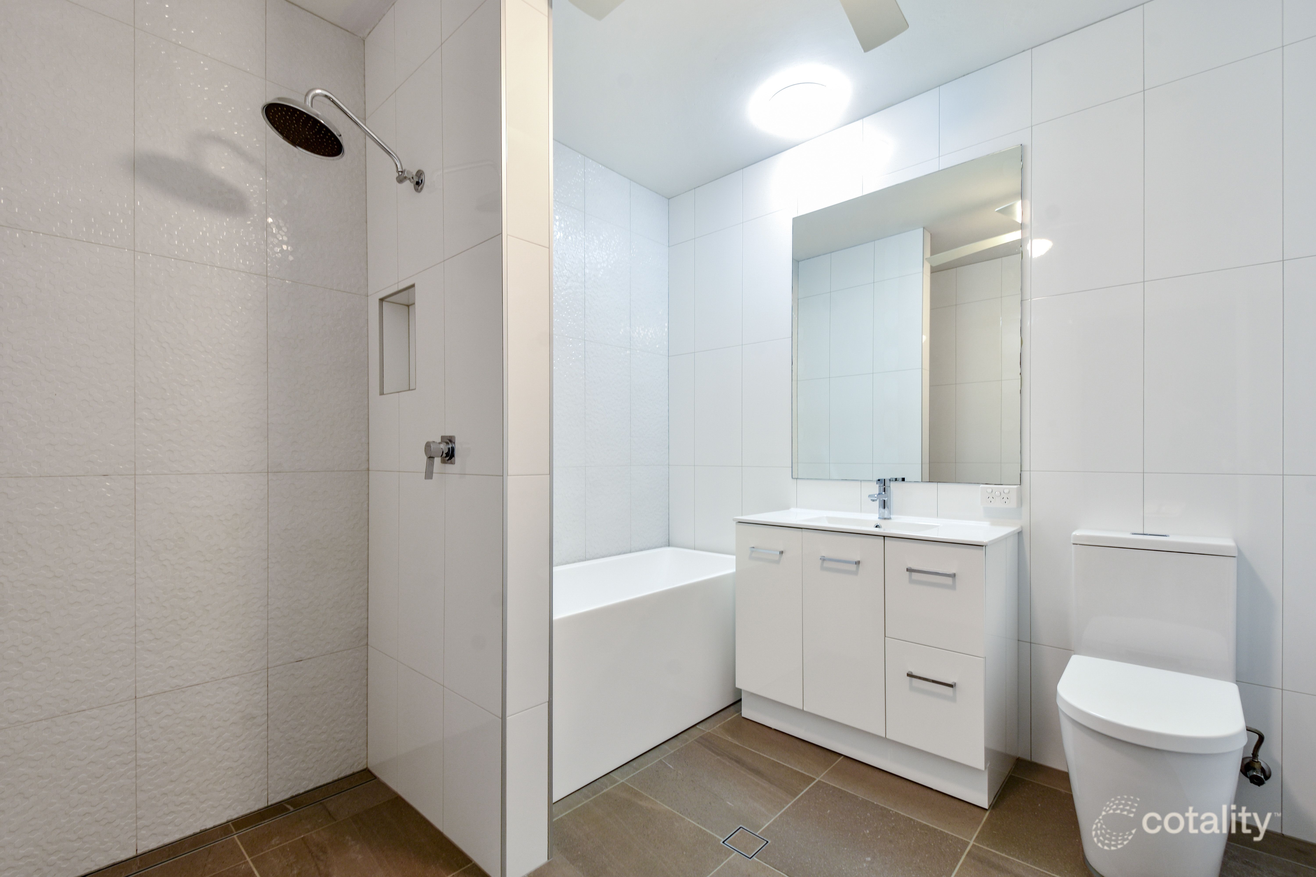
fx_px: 548
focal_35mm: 15
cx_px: 658
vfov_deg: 77.3
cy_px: 438
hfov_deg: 100.4
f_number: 8
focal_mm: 10
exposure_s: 1
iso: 125
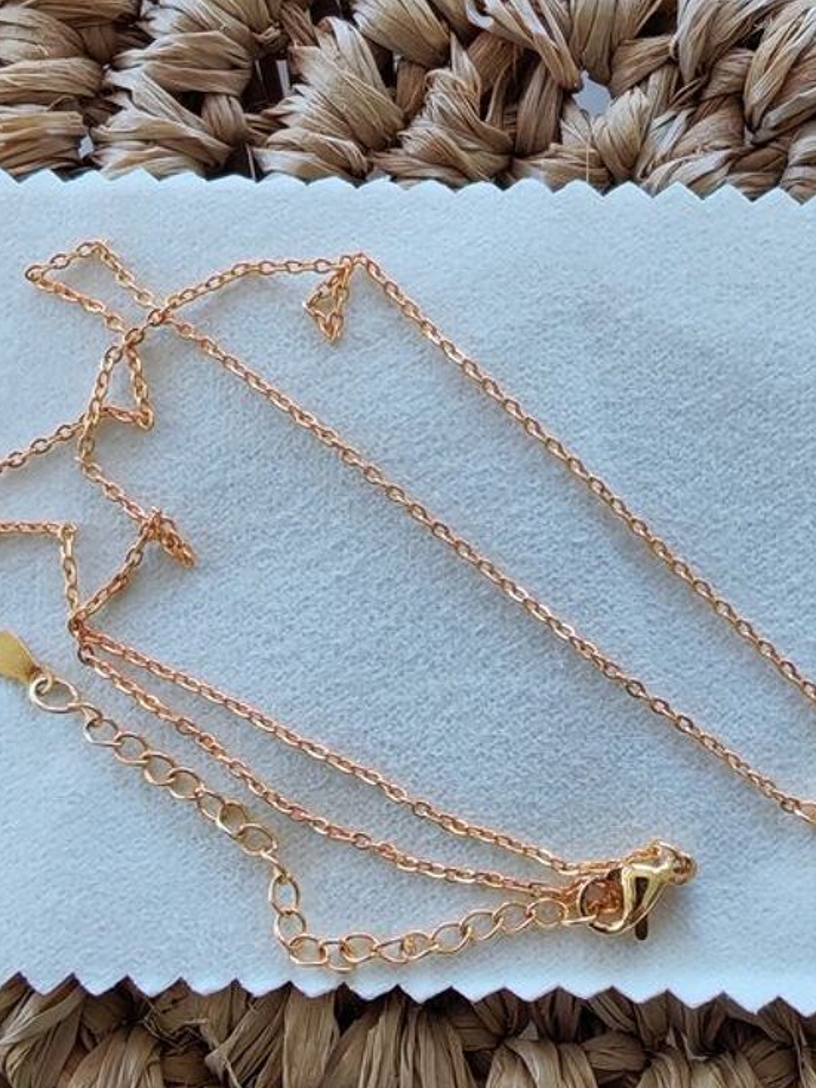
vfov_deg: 38.8
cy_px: 640
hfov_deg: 29.4
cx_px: 569
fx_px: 1541
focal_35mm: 49
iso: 80
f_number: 2.2
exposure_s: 1/100
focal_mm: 1.96
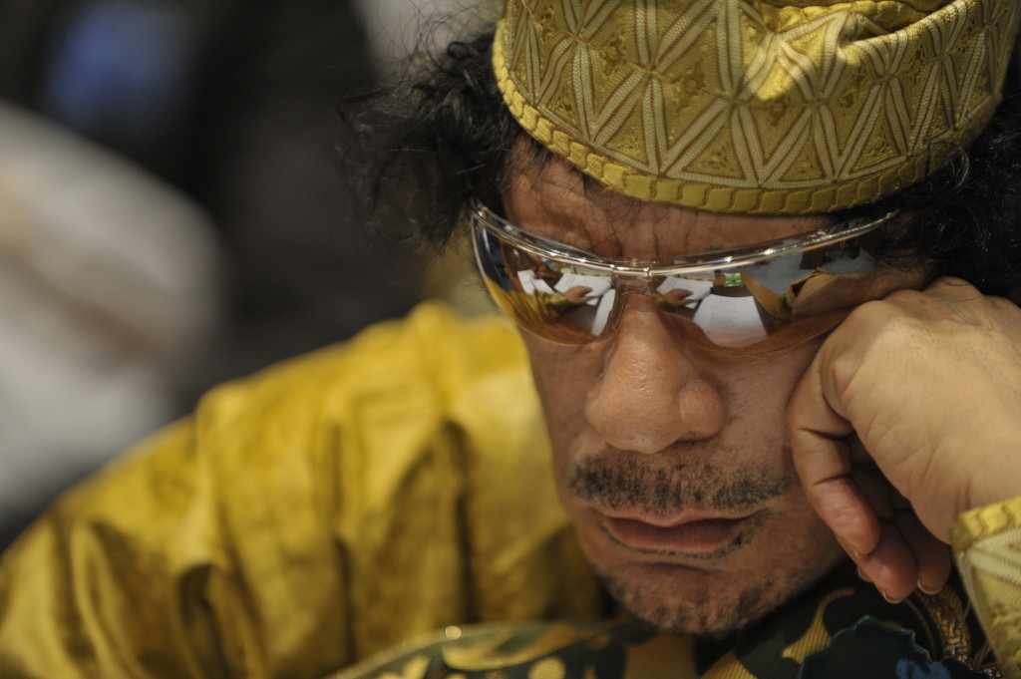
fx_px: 5668
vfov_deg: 6.9
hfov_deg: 10.3
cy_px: 340
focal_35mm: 200
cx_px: 510
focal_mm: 200
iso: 1600
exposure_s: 1/100
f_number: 2.8
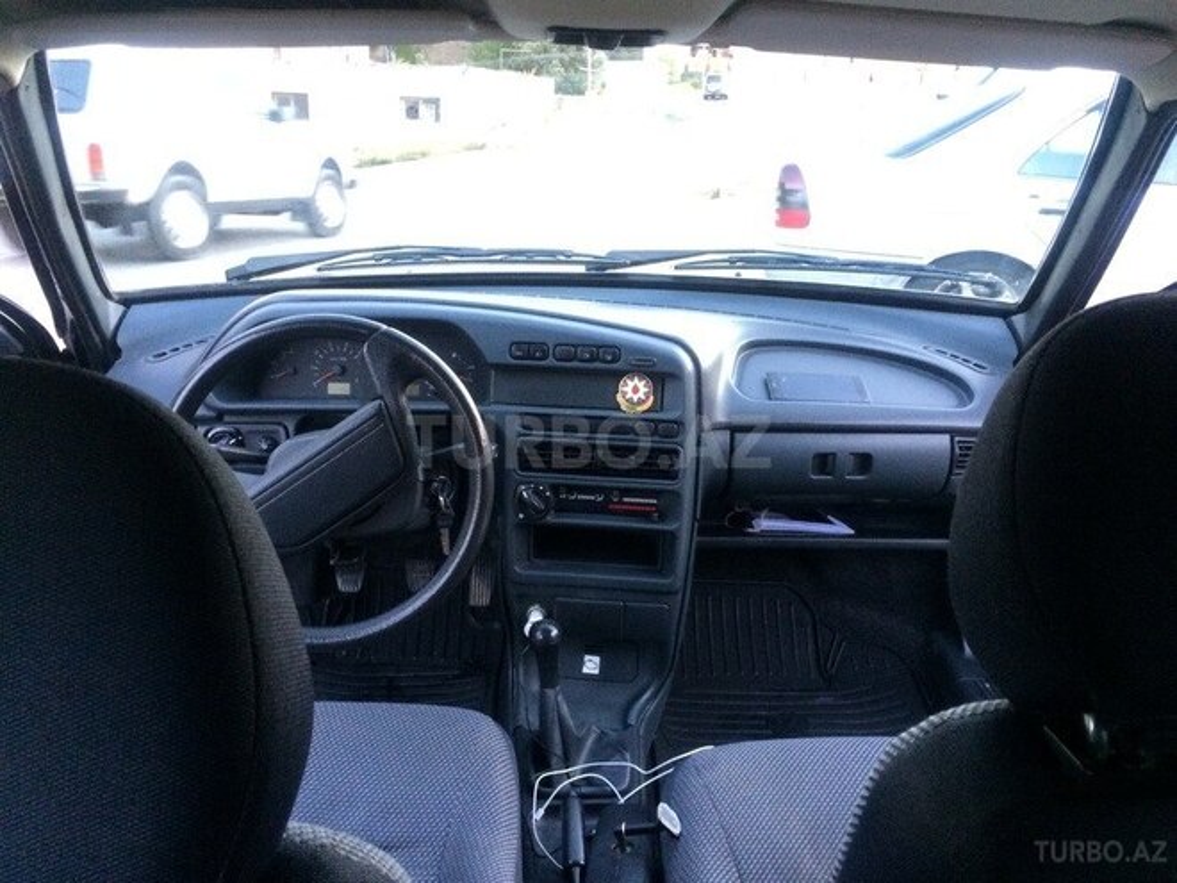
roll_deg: -2.0
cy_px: 442
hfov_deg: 61.7
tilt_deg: -19.2
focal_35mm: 29
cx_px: 588
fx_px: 986
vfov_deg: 48.2
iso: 320
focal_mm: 4.15
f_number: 2.2
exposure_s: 1/33
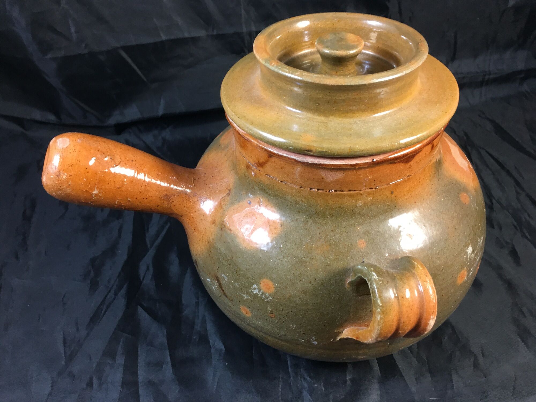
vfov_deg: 48.2
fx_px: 449
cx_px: 268
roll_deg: +4.9
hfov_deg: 61.7
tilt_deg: -41.6
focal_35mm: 29
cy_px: 201
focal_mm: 4.15
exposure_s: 1/17
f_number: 2.2
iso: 50
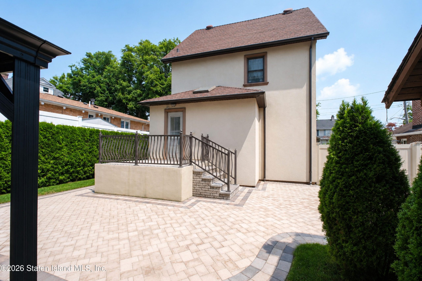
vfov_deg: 77.3
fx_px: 176
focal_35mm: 15
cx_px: 211
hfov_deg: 100.4
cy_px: 140
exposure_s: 1/200
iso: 200
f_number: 8
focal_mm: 10
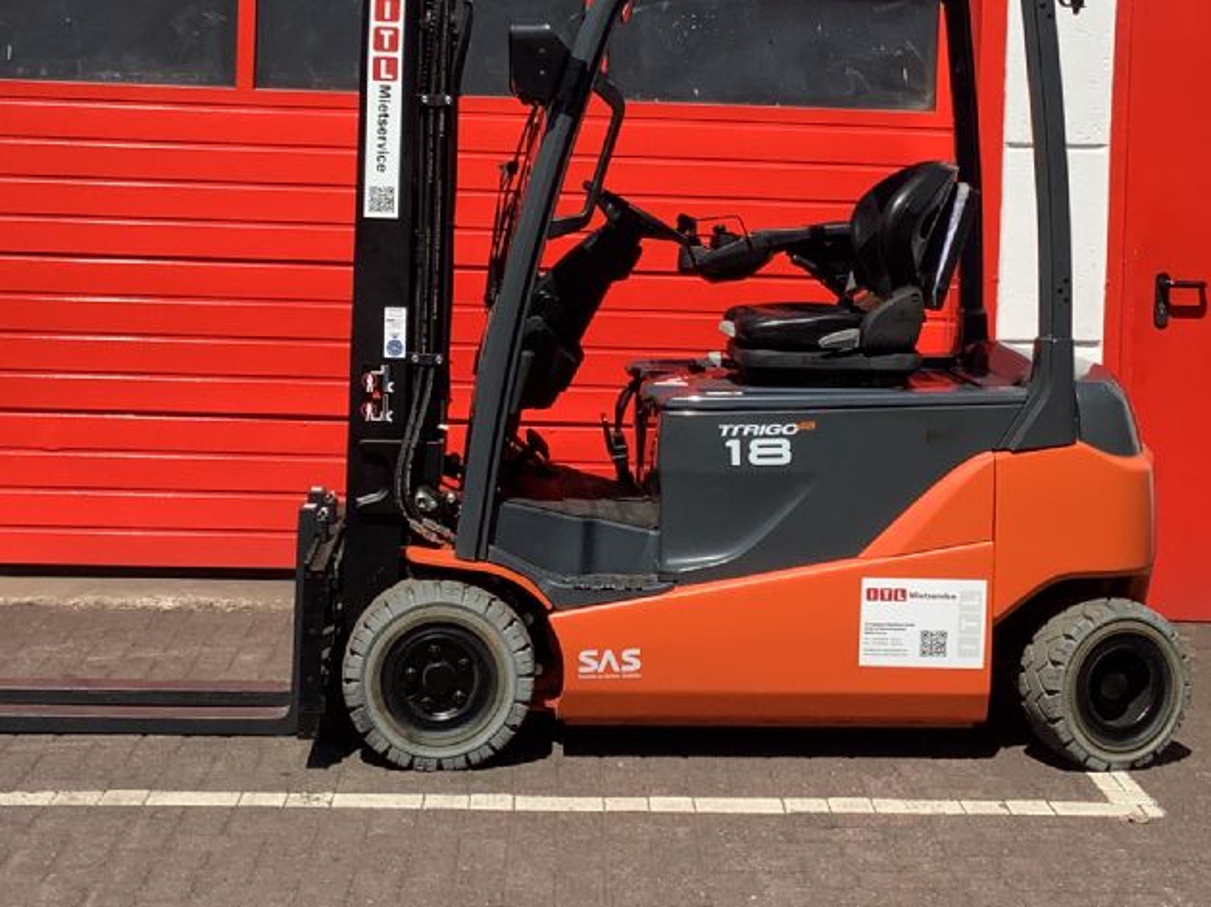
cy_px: 213
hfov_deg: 30.7
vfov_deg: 23.0
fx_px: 2203
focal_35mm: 63
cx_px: 642
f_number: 2.4
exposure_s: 1/2146
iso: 25
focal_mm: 3.3
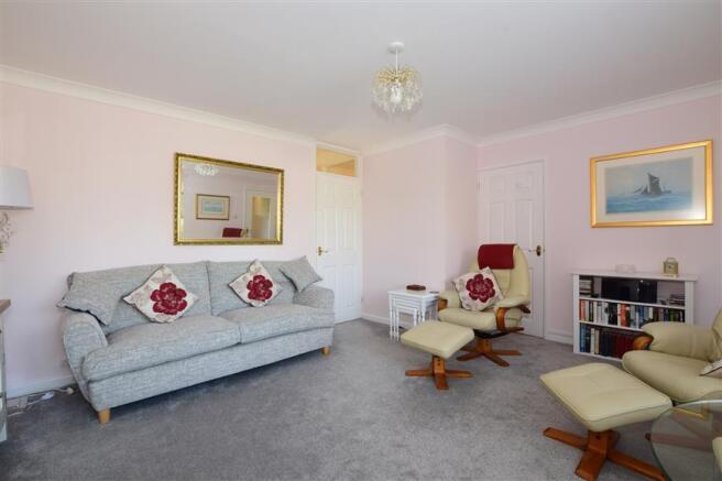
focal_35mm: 15
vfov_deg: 77.3
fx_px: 301
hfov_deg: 100.4
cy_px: 240
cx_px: 361
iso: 400
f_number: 22
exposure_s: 1/2.5
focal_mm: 10
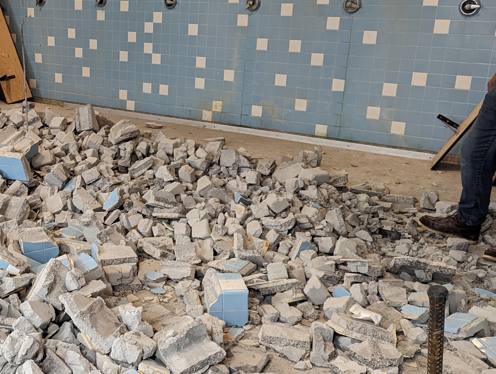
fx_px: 674
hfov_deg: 38.1
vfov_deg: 31.0
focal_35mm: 47
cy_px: 181
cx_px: 68
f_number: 1.85
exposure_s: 1/60
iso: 525
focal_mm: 6.81
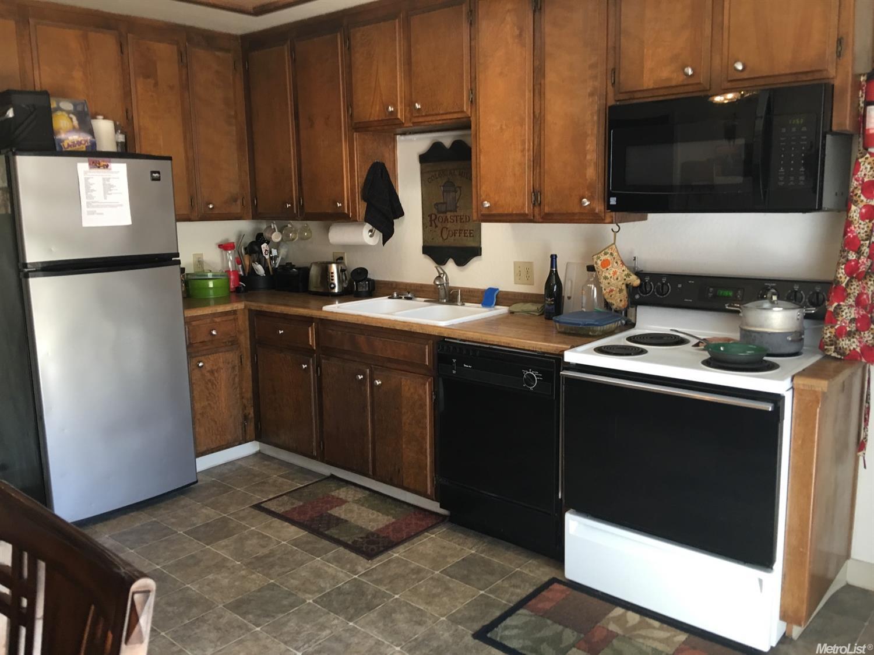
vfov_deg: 48.2
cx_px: 437
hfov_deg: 61.7
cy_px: 328
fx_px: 732
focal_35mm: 29
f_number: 2.2
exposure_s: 1/15
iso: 40
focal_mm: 4.15
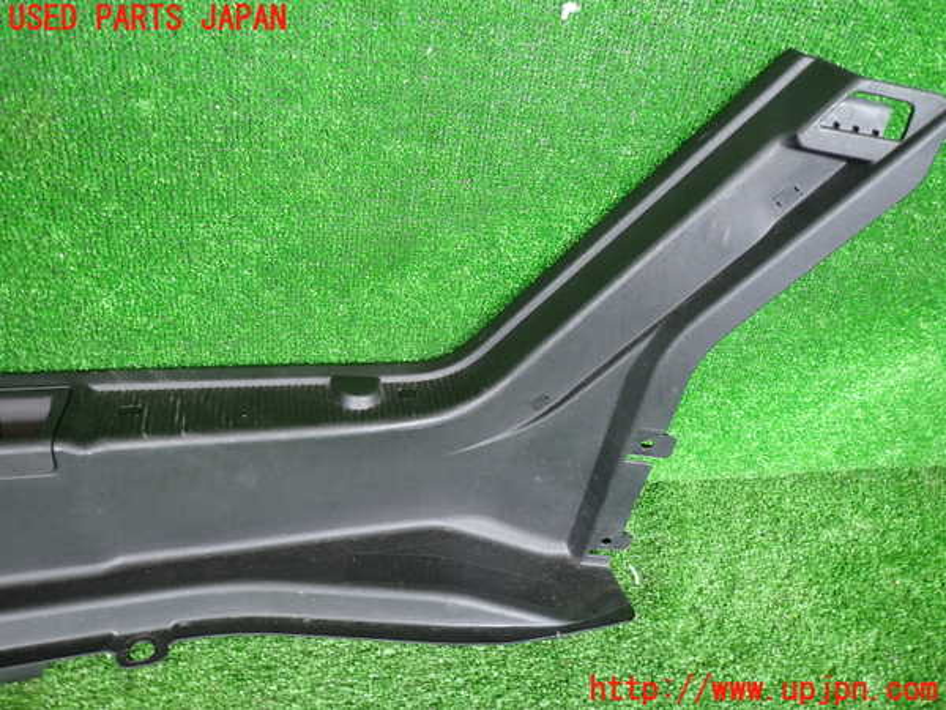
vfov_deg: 54.9
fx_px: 683
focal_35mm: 25
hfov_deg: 69.4
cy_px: 355
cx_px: 473
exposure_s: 1/30
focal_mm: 4.5
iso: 200
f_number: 2
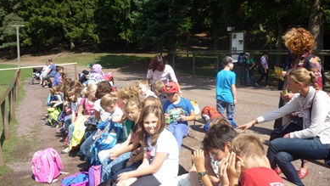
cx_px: 163
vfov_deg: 32.0
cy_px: 96
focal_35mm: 37
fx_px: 324
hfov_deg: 54.0
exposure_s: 1/125
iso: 100
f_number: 8
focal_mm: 5.5
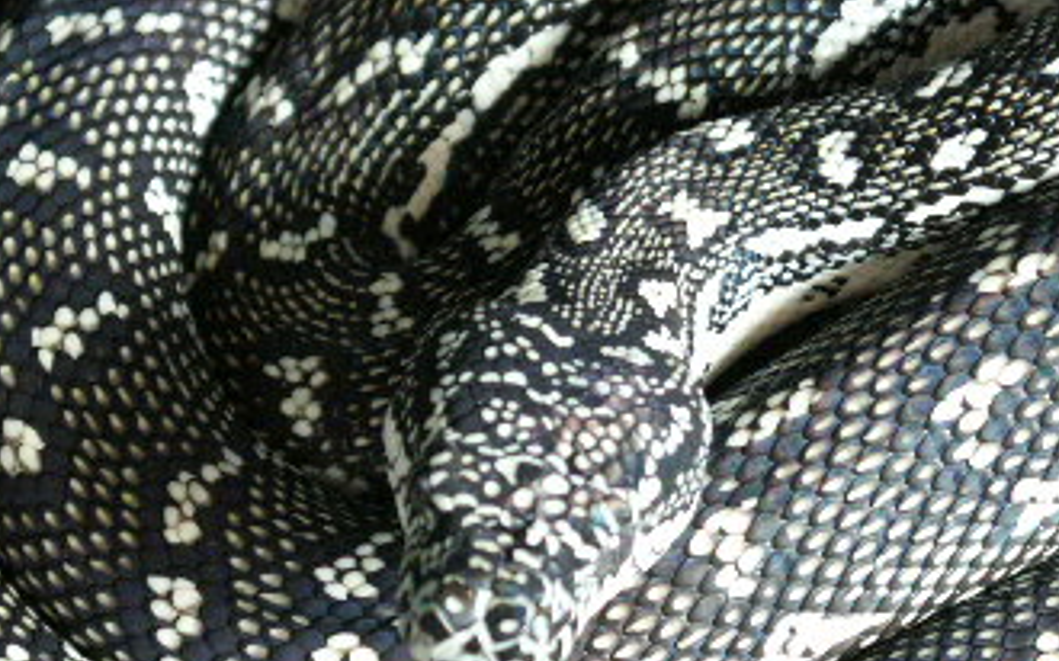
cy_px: 350
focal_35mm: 251
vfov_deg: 5.2
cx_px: 568
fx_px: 7242
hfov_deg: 8.4
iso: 200
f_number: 3.5
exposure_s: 1/8
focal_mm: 30.87
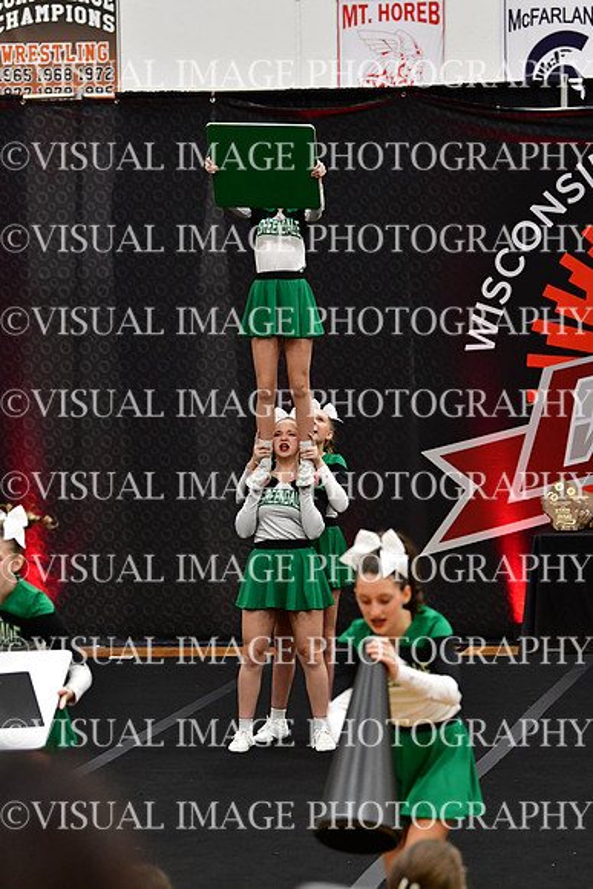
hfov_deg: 8.2
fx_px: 4148
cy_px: 444
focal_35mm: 168
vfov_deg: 12.2
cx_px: 296
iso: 4000
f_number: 3.5
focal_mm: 112
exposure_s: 1/500
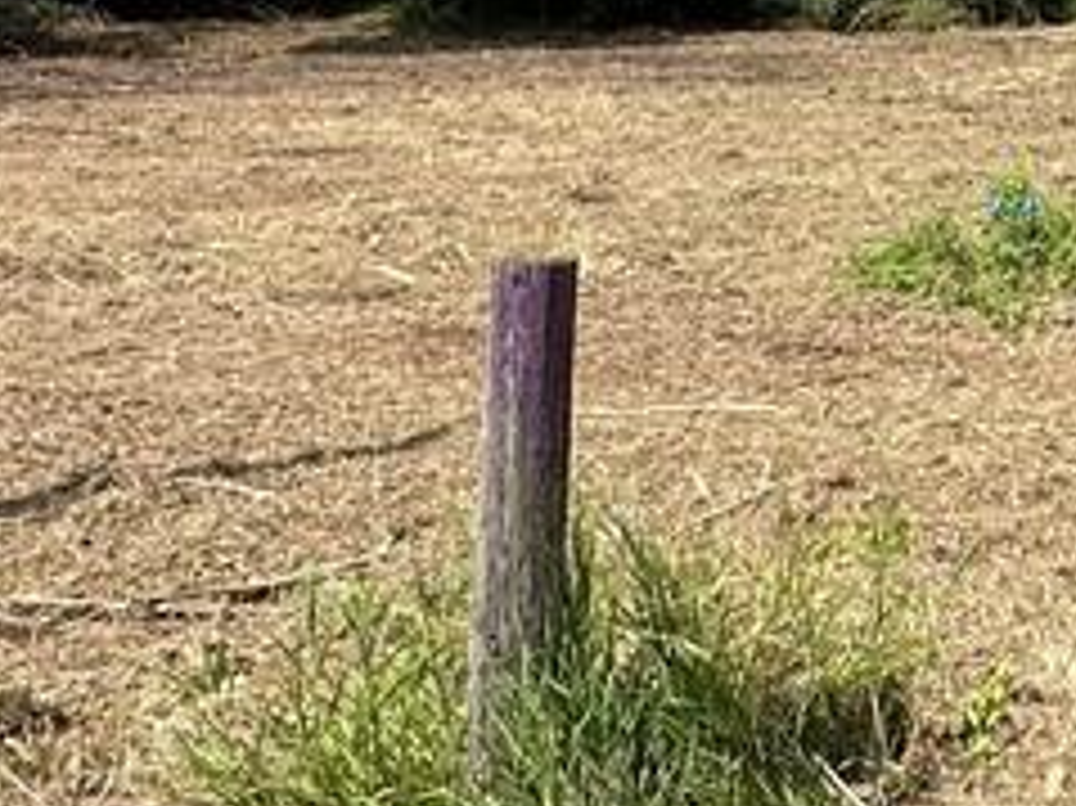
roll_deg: -1.4
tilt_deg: +2.4
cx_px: 1405
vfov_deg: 22.6
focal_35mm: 60
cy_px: -144
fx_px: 1864
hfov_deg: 27.0
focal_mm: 2.22
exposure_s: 1/1024
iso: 50
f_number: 2.2
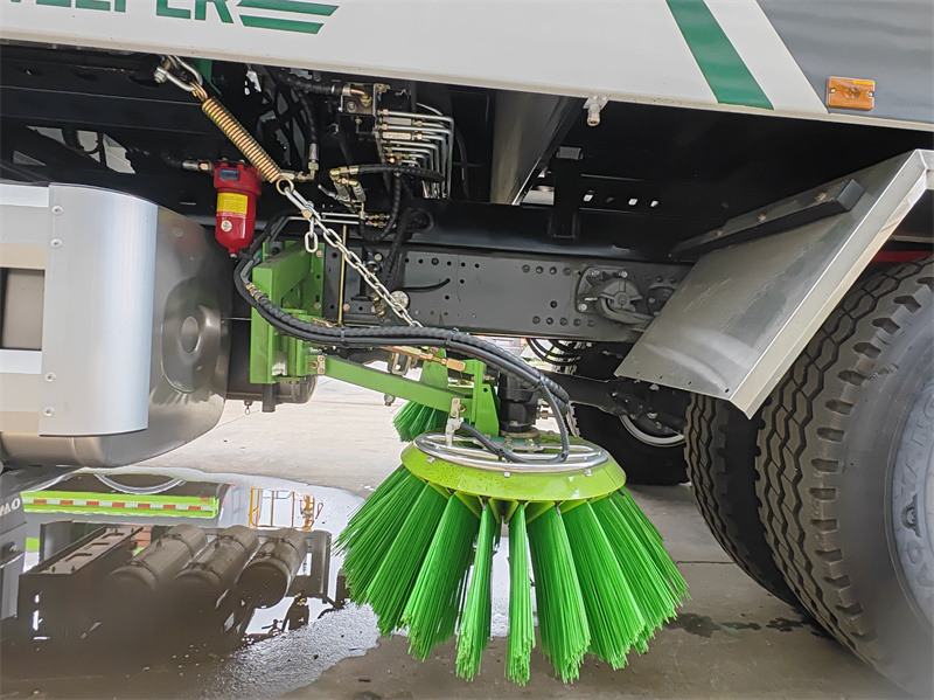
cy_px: 350
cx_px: 467
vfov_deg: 71.5
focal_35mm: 18
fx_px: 485
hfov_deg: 87.8
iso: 250
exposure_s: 1/50
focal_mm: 1.82
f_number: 2
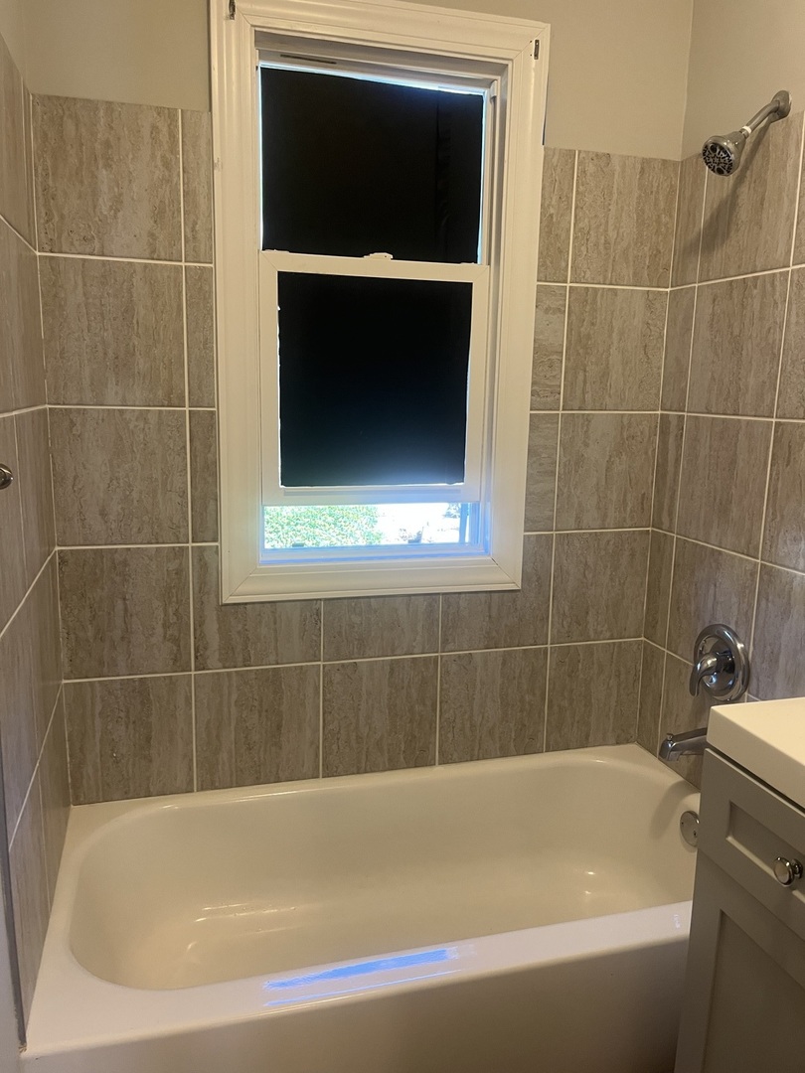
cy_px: 536
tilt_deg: -9.2
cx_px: 402
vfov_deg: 67.3
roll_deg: -1.4
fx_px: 806
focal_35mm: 26
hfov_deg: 53.1
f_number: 1.6
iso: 100
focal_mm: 5.1
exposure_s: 1/60
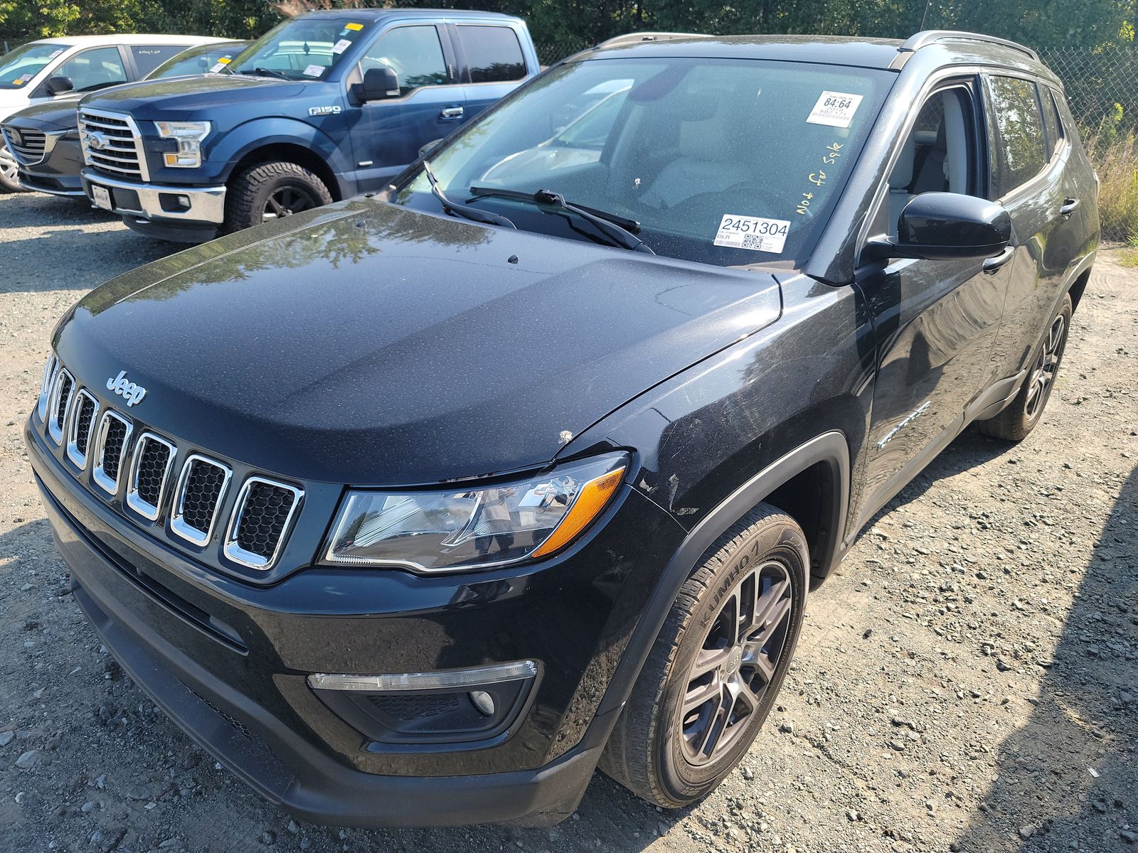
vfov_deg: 56.8
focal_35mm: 24
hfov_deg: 71.6
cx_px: 569
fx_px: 789
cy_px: 426
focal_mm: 6.7
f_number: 1.8
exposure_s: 1/280
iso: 50
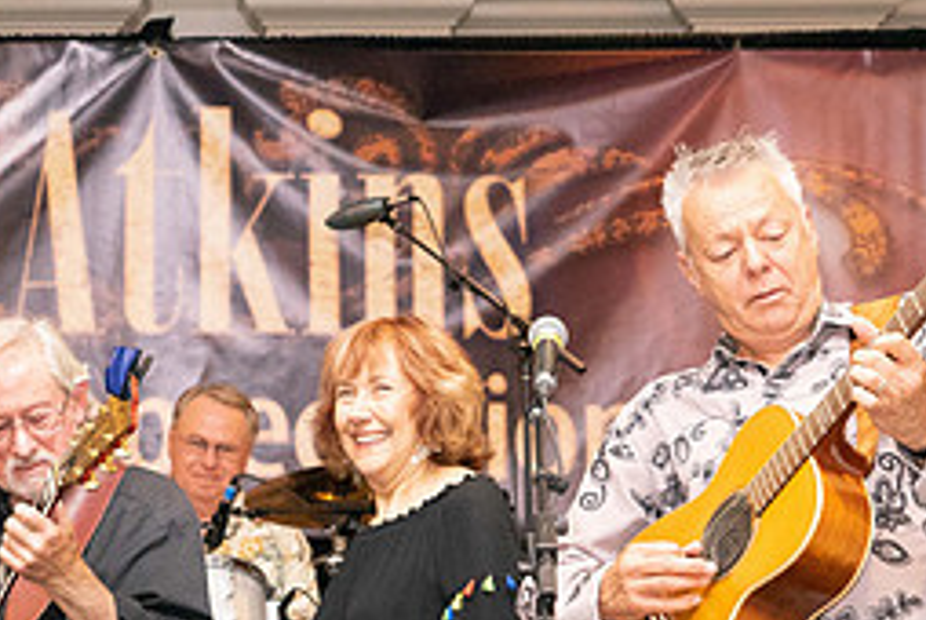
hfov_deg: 13.9
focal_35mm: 147
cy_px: 611
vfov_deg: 9.3
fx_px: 3785
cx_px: 215
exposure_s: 1/200
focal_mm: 62
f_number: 6.3
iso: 6400
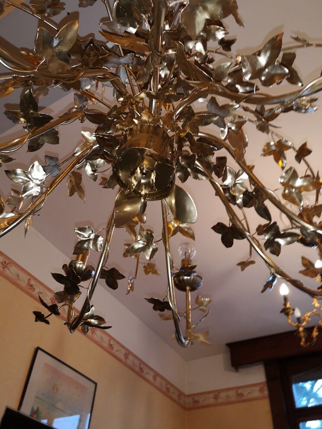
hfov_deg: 45.4
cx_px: 161
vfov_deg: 58.4
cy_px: 214
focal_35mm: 31
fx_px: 384
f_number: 1.8
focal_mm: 3.95
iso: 160
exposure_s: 1/33.3
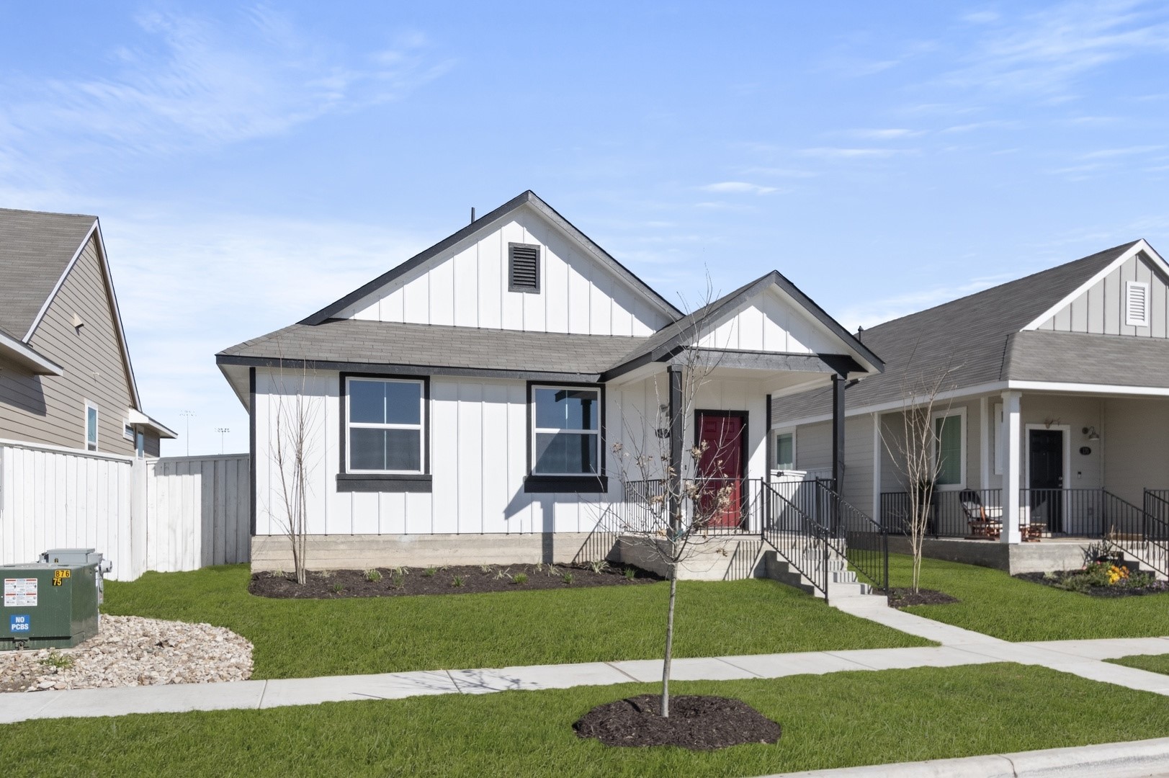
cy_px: 389
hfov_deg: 53.2
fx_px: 1168
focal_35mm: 36
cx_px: 584
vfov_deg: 36.8
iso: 400
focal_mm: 24
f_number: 8
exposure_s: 1/1000
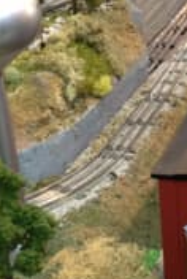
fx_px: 854
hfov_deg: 12.2
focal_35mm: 110
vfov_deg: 18.5
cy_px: 115
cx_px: 239
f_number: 2.4
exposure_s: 1/20
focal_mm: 4.28
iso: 160
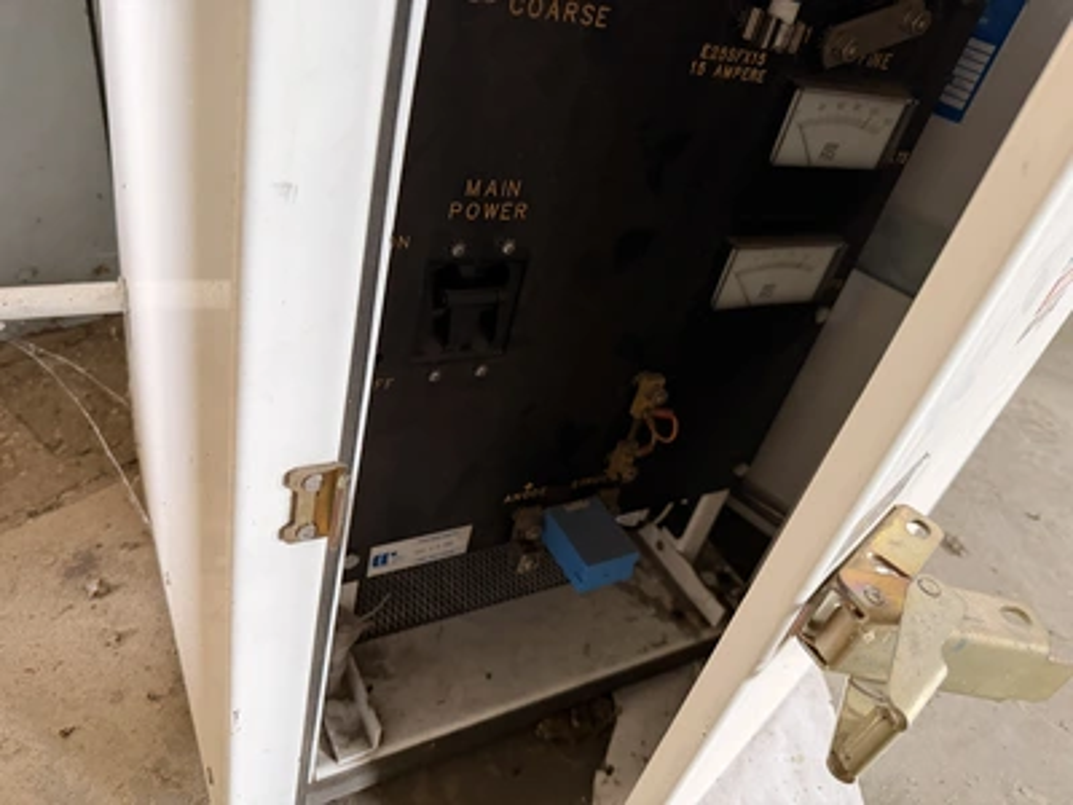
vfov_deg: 56.8
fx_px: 744
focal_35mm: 24
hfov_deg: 71.6
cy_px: 402
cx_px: 536
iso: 500
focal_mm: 6.76
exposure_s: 1/60
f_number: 1.78
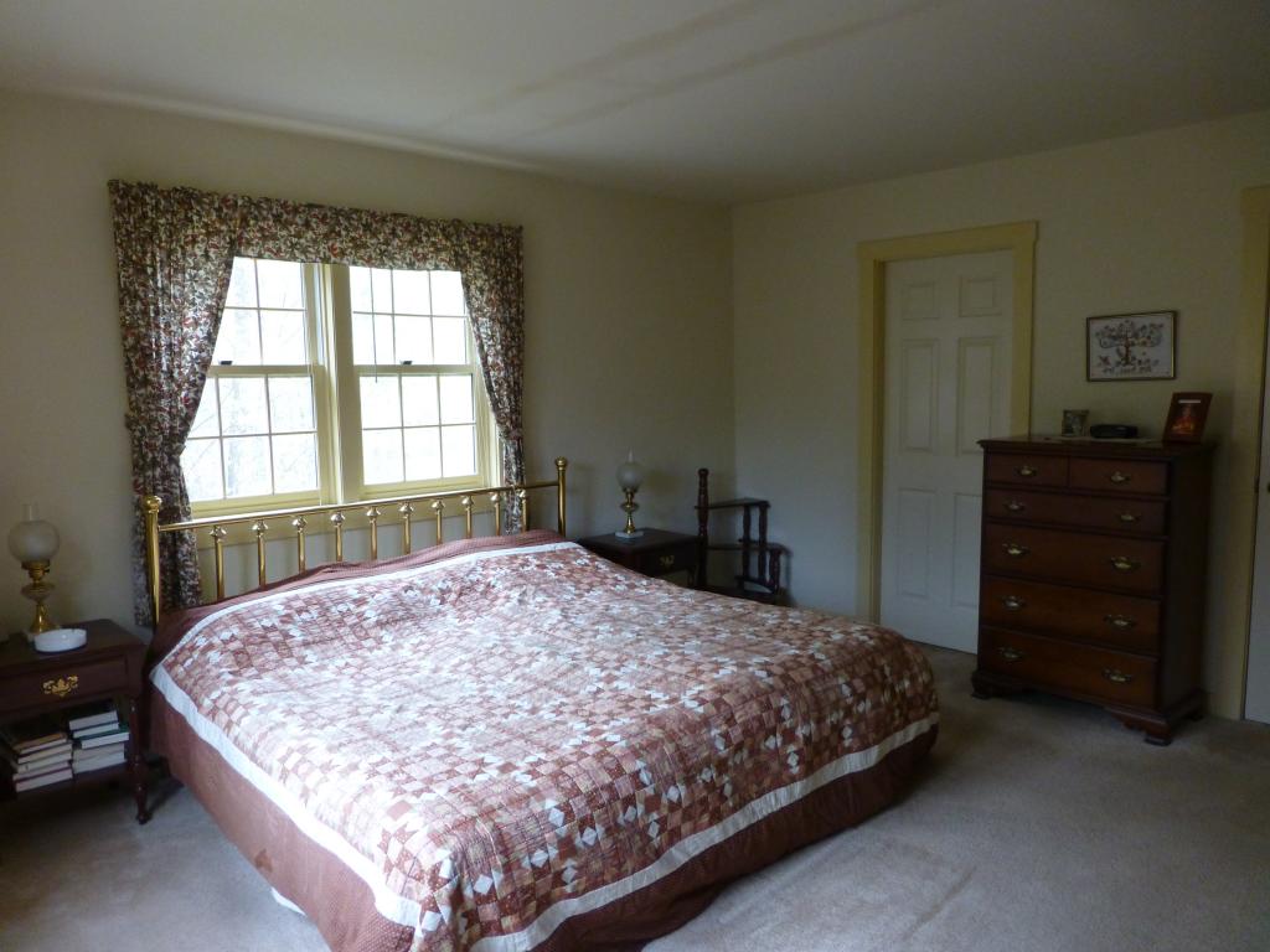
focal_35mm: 24
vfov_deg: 56.8
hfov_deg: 71.6
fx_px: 881
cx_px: 635
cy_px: 476
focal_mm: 4.3
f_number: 3.3
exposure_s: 1/60
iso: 320
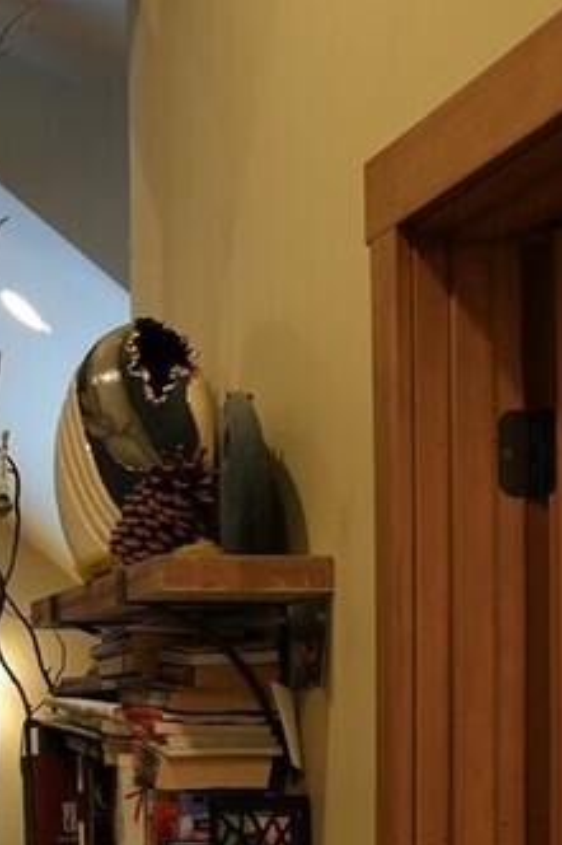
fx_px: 2438
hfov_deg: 12.4
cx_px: -327
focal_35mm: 104
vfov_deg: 19.5
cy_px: 645
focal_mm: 24
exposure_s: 1/30
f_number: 2.8
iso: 200
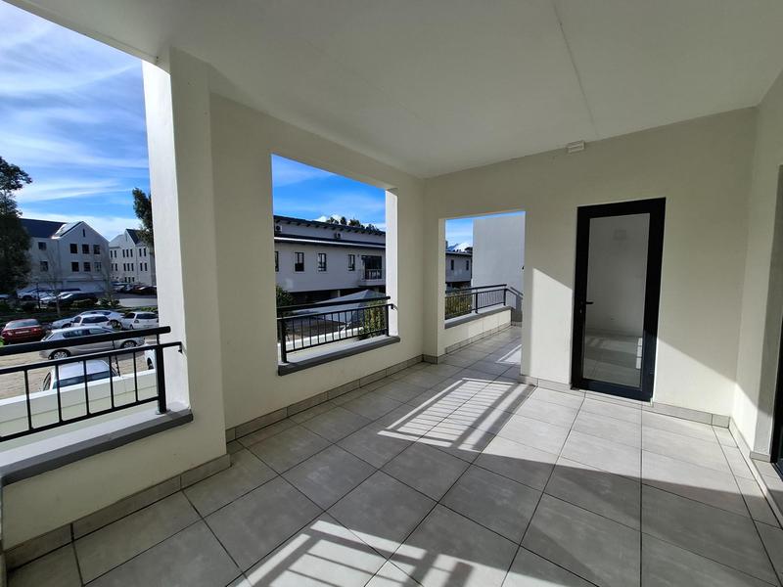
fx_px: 294
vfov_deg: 89.9
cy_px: 294
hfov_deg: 106.2
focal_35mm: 13
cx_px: 392
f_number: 2.2
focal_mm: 1.74
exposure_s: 1/1048
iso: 40
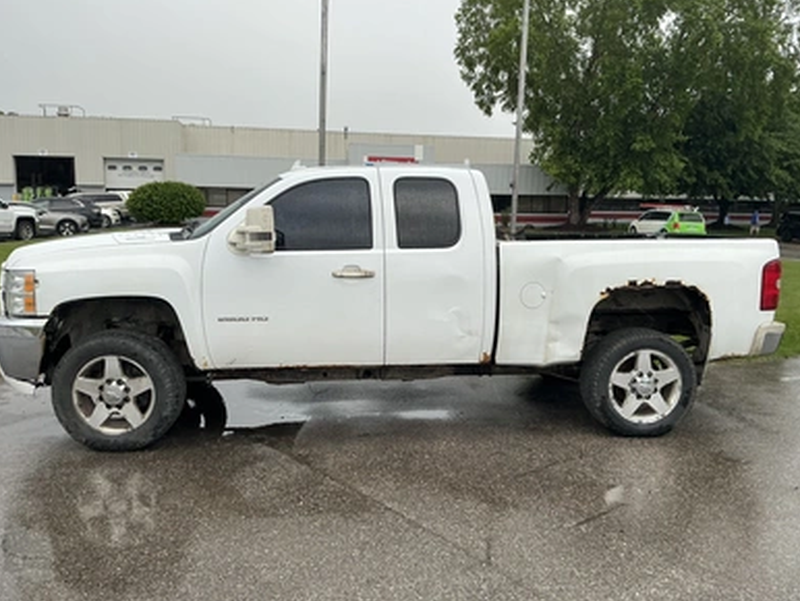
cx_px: 410
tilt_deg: -2.4
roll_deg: -0.3
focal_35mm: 29
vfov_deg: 48.3
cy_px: 298
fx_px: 671
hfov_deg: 61.6
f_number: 1.8
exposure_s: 1/280
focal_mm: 3
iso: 25
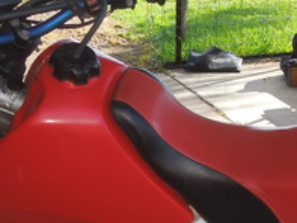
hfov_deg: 15.5
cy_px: 220
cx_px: 259
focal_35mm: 126
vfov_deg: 11.7
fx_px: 1082
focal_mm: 5.6
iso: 100
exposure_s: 1/200
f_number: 3.6
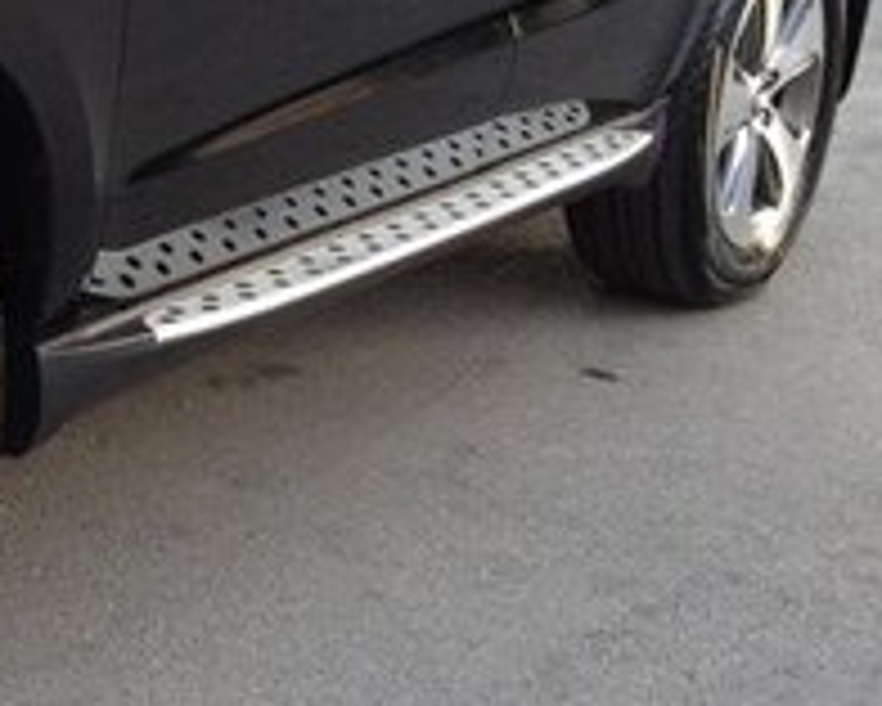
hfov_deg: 15.4
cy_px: -119
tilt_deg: -11.2
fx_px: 3003
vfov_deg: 13.1
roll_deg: -0.8
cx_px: -436
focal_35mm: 115
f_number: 2.4
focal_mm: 4.28
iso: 64
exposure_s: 1/120
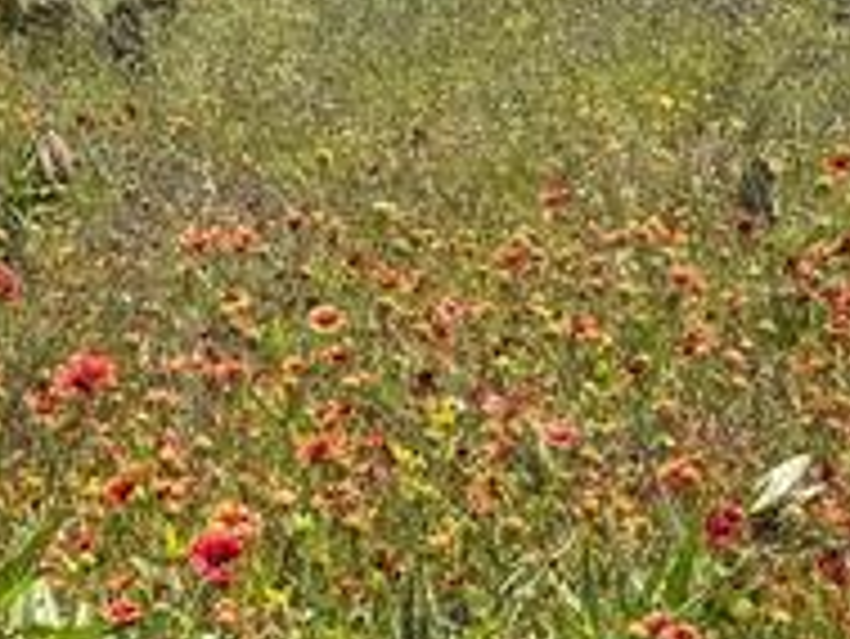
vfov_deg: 11.2
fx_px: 3194
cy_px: -130
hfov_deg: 15.0
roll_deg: +3.7
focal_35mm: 130
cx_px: 94
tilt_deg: -4.3
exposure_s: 1/3096
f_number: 1.78
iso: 80
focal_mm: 6.76
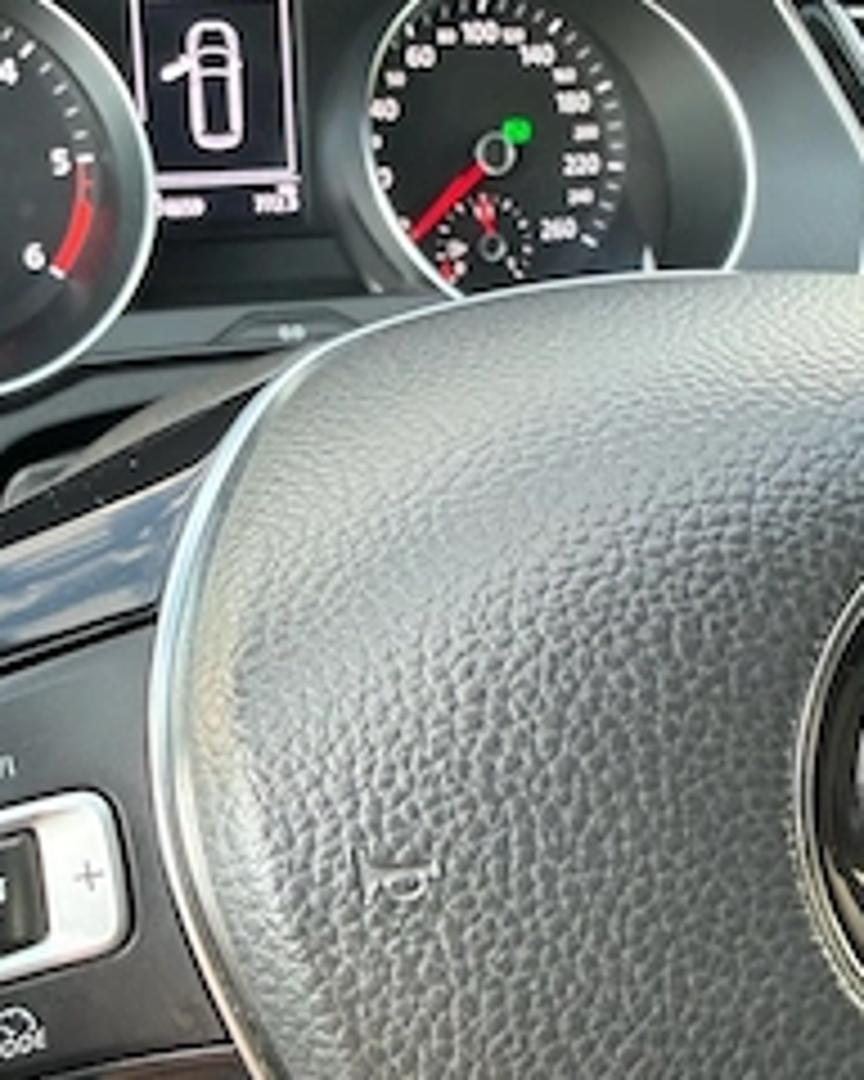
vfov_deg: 46.7
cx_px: 261
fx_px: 1247
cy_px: 612
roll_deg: -1.9
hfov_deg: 37.6
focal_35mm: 39
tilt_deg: -30.6
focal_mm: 2.22
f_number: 2.2
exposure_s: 1/99
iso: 320
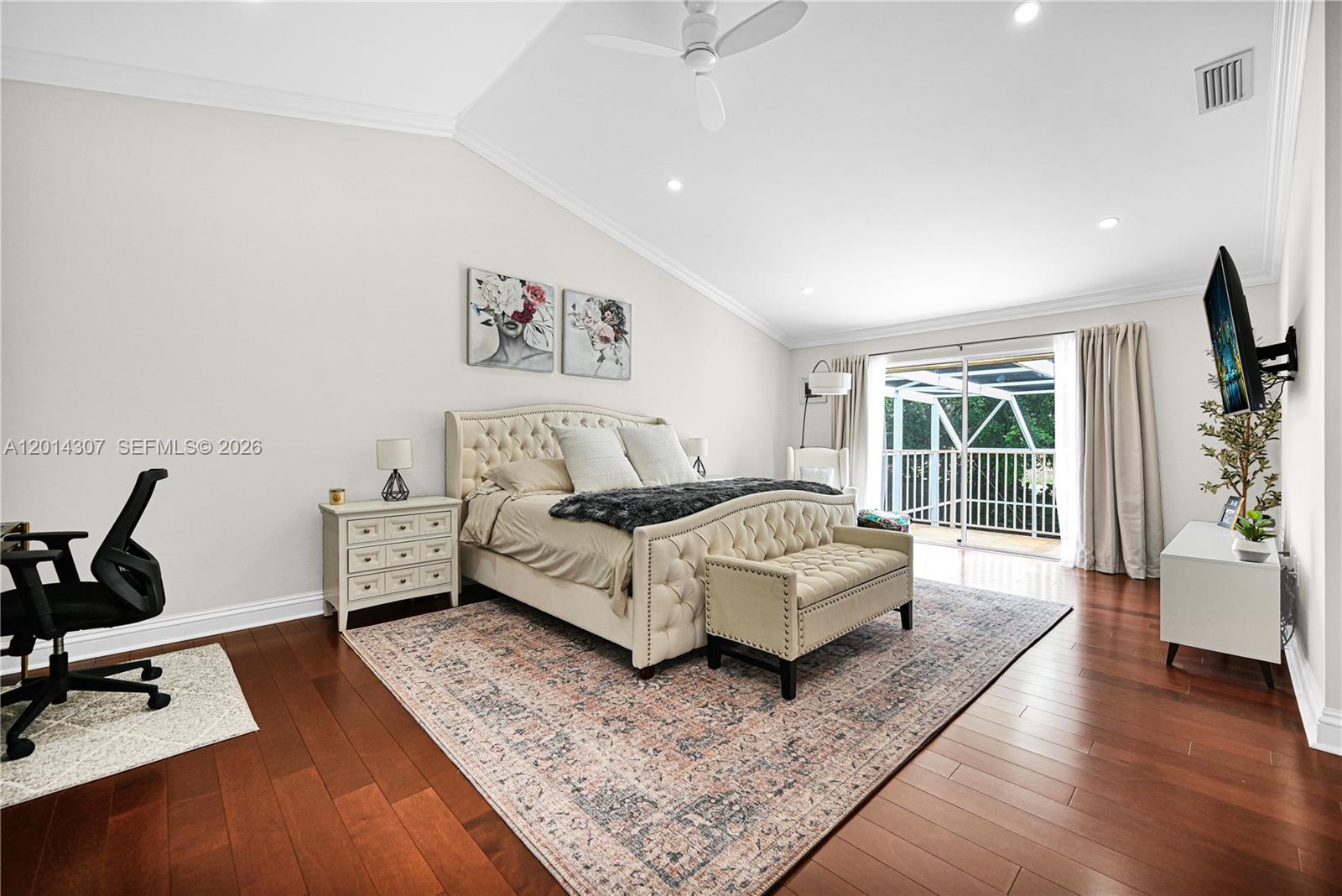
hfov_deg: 104.2
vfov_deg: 81.3
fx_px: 522
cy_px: 448
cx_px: 671
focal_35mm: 14
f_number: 4
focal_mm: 14
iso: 100
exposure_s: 1/50
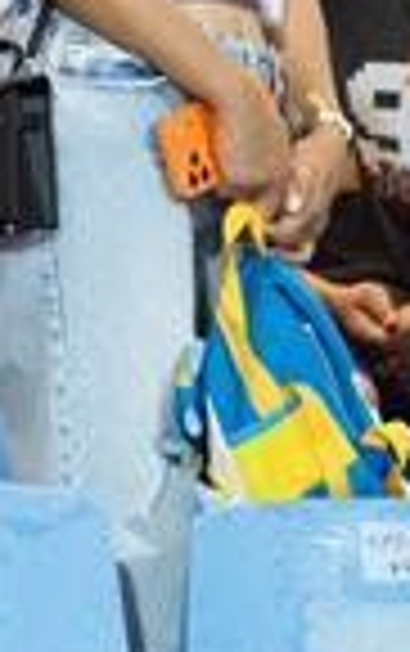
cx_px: 203
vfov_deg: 1.0
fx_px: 36078
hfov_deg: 0.7
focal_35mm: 2024
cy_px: -166
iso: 2500
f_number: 2.8
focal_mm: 300
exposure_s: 1/400
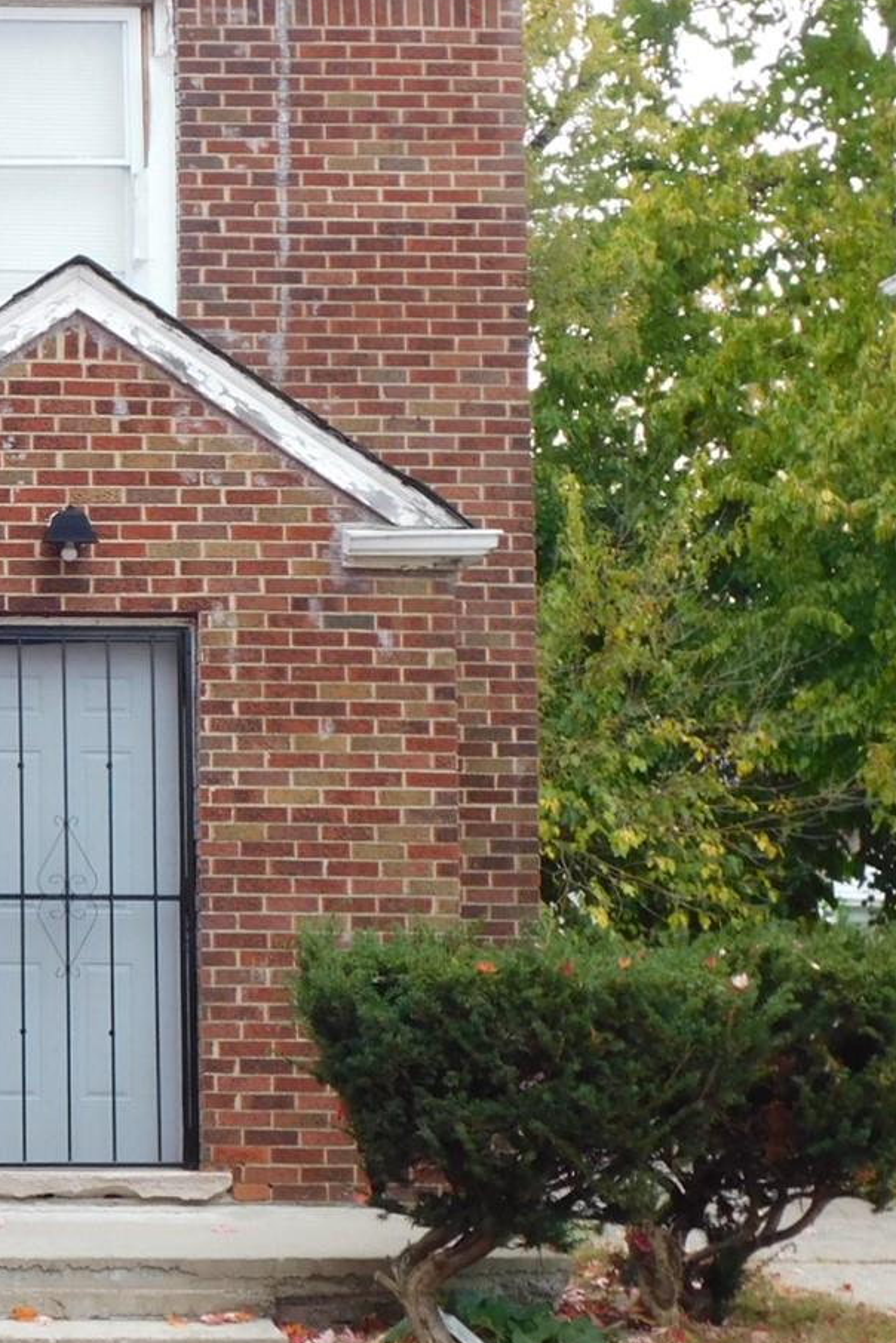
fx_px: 3509
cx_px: -288
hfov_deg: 14.0
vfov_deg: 21.6
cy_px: 507
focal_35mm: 94
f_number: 3.6
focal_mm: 7.1
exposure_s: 1/80
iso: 125
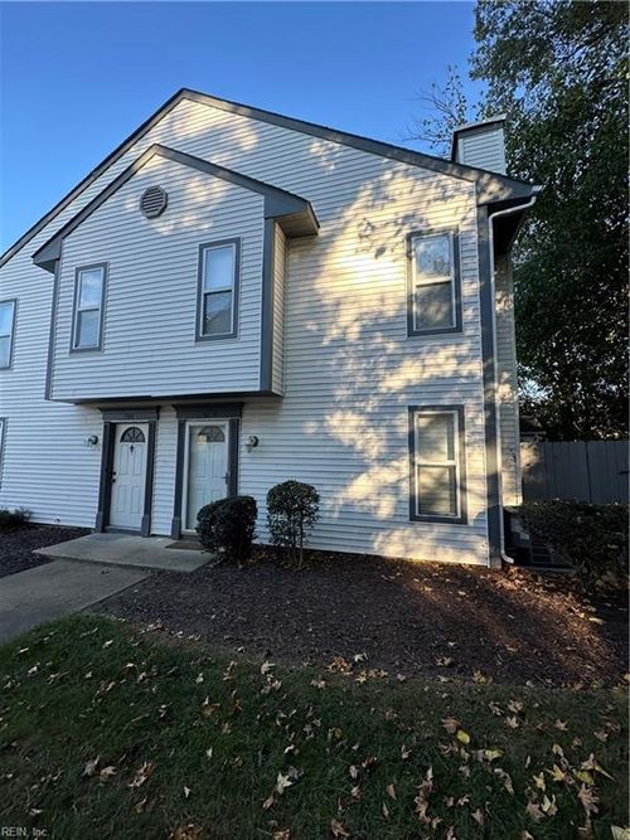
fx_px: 340
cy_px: 420
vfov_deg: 102.1
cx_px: 315
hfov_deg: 85.7
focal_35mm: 14
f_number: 2.2
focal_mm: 2.22
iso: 40
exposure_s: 1/292
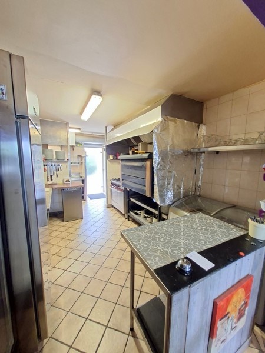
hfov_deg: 89.9
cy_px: 176
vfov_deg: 106.2
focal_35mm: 13
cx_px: 132
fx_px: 133
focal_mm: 1.74
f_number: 2.2
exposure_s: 1/24
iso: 250
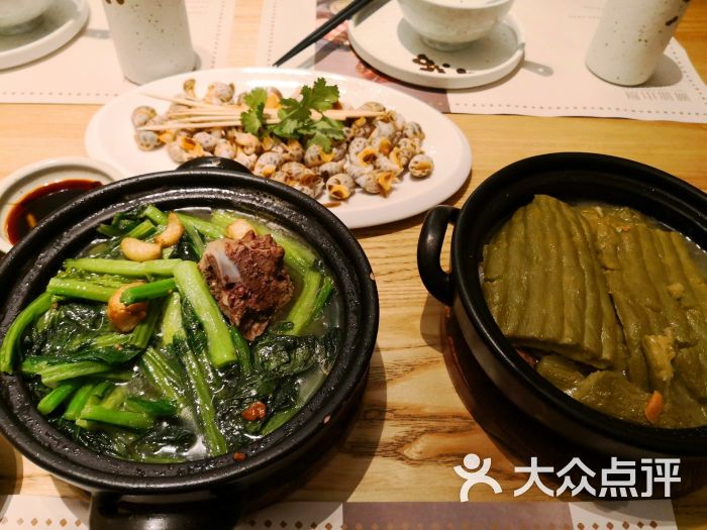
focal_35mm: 27
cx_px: 354
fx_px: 551
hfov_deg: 65.3
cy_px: 265
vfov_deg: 51.4
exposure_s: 1/33.3
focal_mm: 3.95
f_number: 1.6
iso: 200
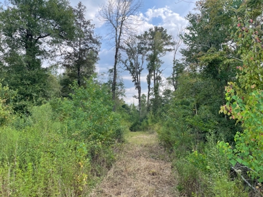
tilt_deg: +7.1
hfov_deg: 67.3
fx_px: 198
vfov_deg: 53.1
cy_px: 98
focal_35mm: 26
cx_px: 132
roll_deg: +0.7
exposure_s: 1/1171
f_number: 1.6
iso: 32
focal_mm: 4.2
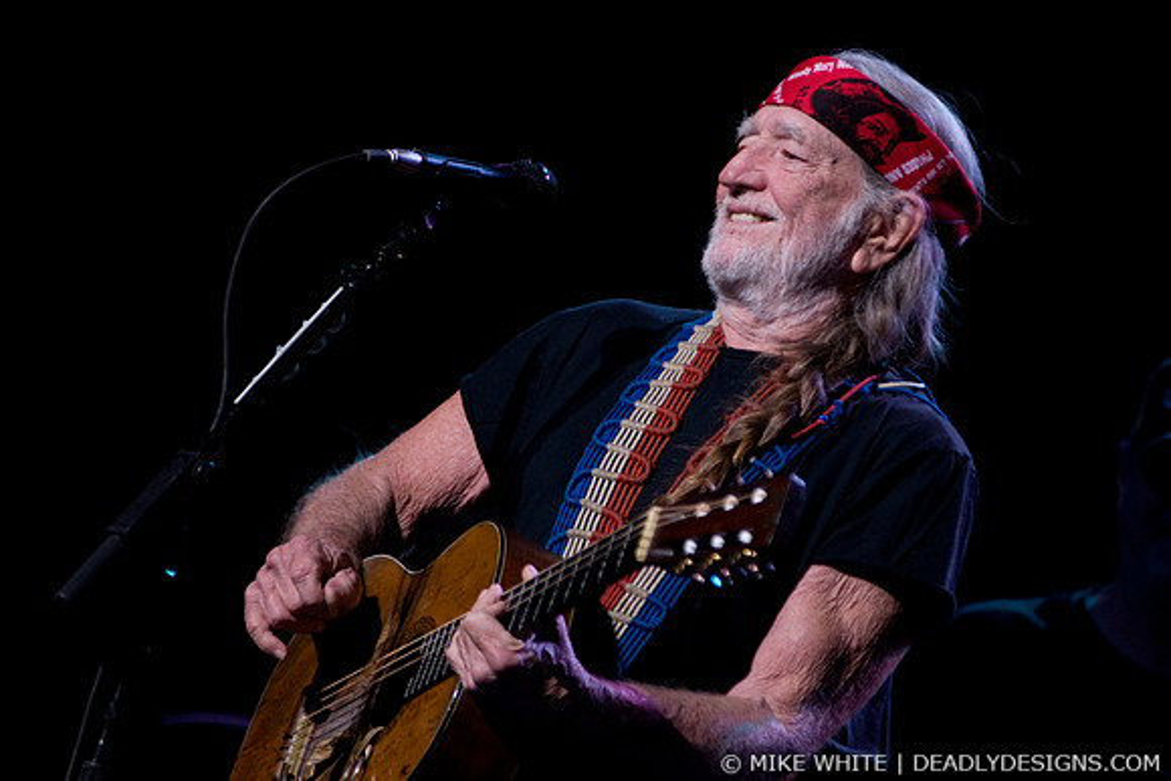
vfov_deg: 4.6
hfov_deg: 6.9
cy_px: 390
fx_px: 9760
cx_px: 586
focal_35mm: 300
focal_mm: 200
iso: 800
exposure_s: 1/320
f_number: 3.2
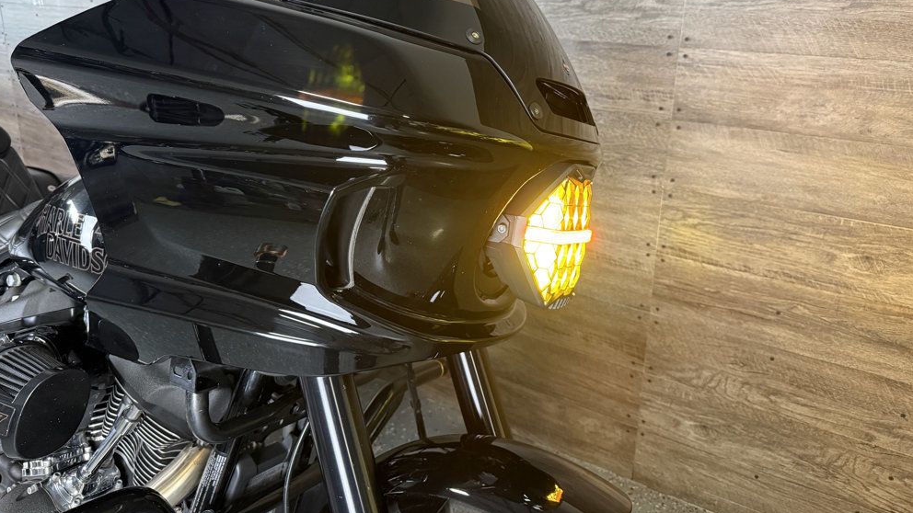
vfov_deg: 42.2
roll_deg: -0.8
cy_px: 164
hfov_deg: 69.9
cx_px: 451
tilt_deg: -14.9
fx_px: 654
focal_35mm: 27
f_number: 1.78
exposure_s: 1/60
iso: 500
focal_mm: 6.76
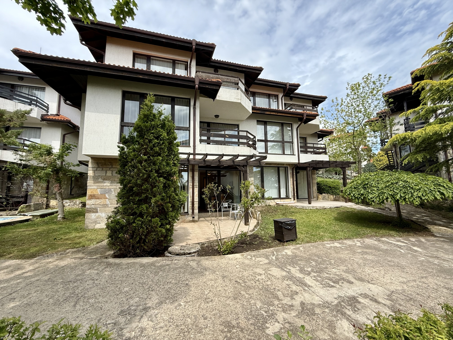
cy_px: 170
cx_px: 226
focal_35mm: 14
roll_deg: +1.3
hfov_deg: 102.1
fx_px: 183
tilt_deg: +6.9
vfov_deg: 85.7
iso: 50
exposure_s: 1/726
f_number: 2.2
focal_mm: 2.22
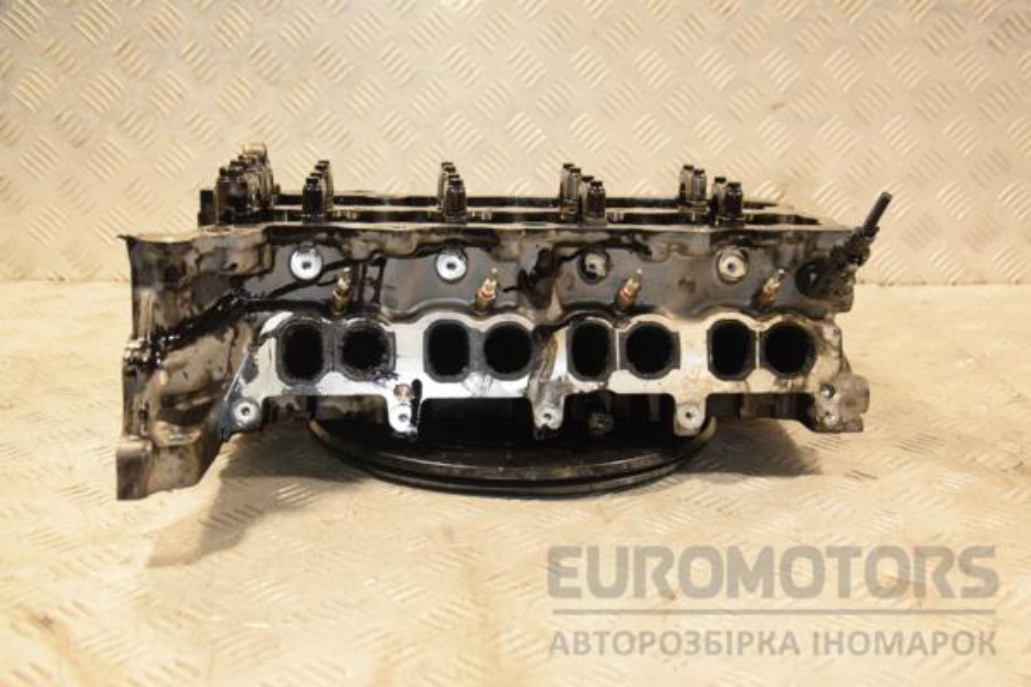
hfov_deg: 43.6
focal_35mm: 45
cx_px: 516
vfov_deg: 29.9
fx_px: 1289
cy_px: 344
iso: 800
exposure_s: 1/200
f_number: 5
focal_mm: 30
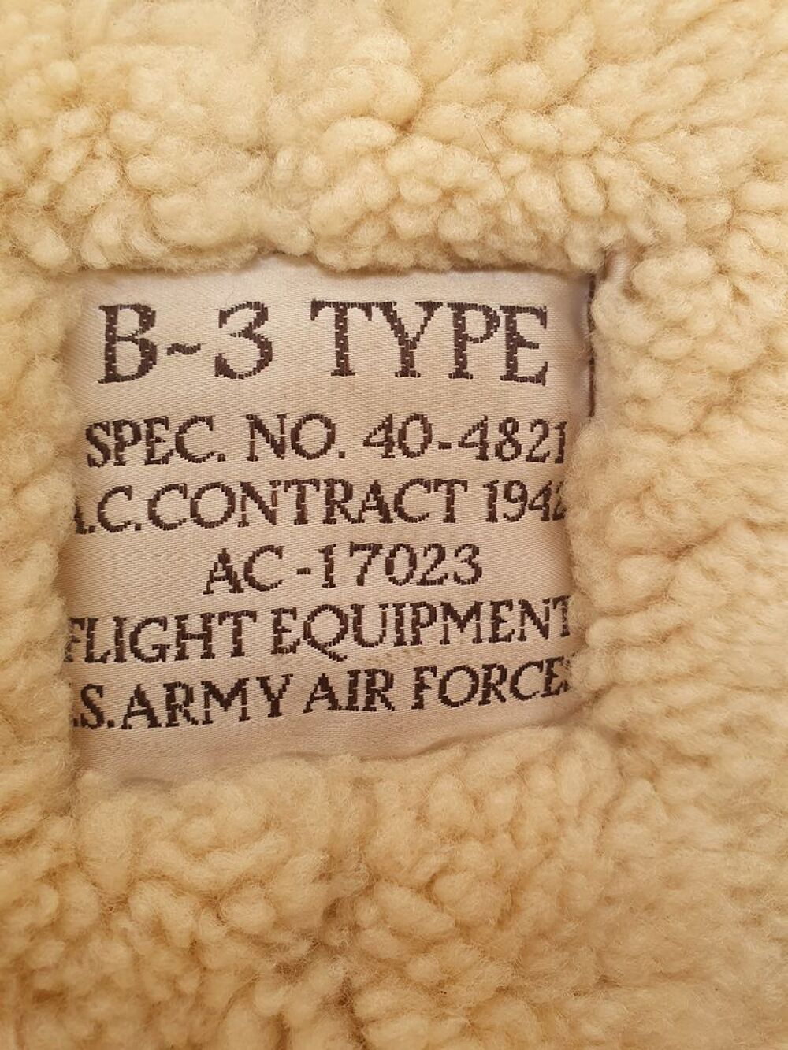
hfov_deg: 53.1
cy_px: 525
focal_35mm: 26
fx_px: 789
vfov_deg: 67.3
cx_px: 394
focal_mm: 4.32
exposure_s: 1/100
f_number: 2.4
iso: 160
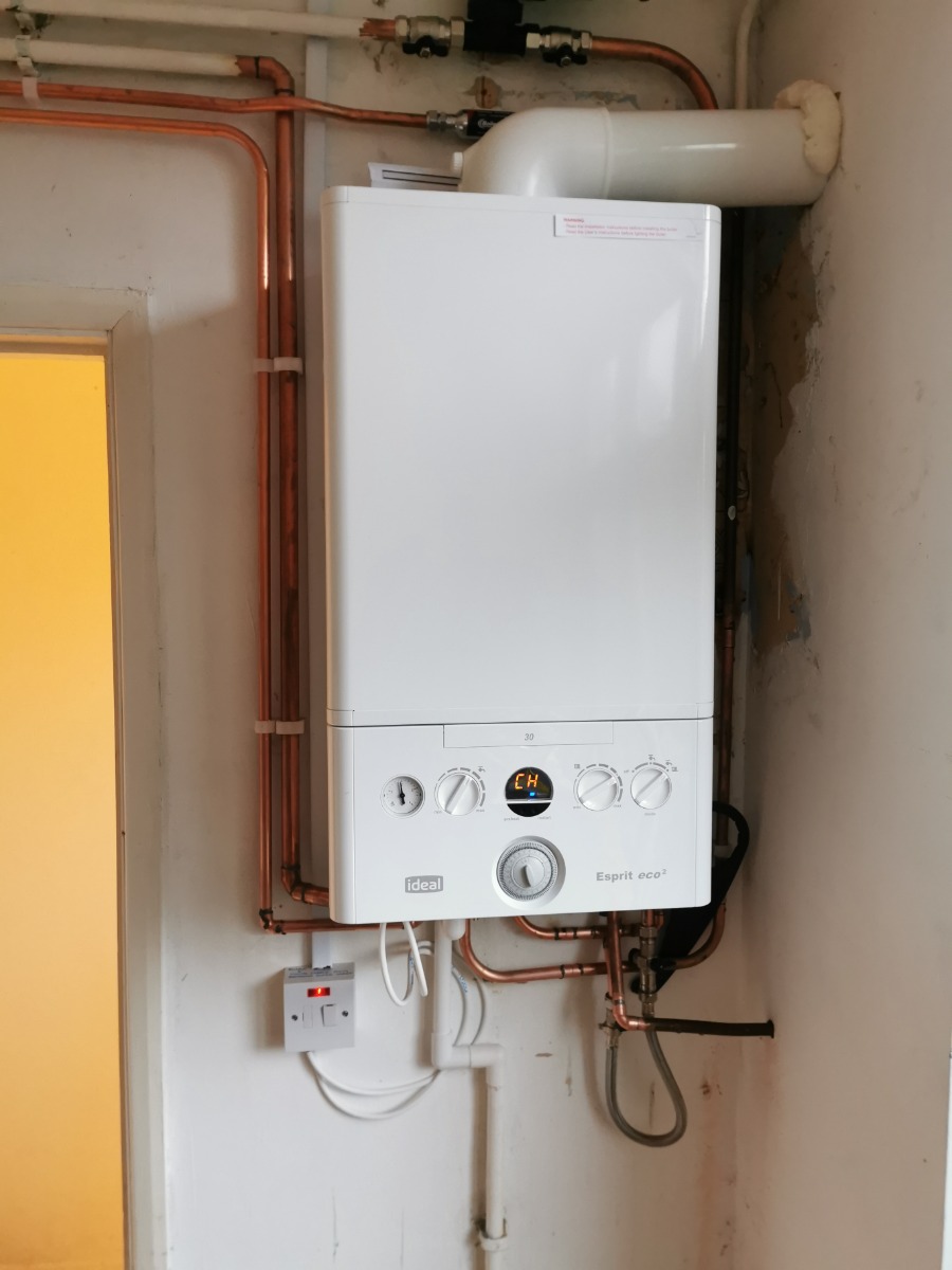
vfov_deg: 65.3
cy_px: 635
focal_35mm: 27
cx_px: 476
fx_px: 990
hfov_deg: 51.4
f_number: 1.6
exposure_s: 1/50
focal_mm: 5.56
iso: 250
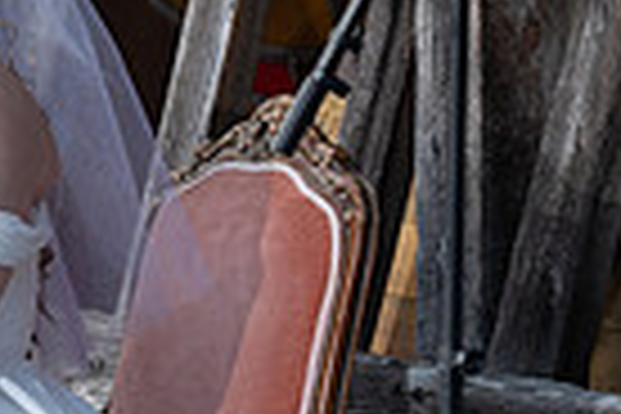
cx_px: 189
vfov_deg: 2.2
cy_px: 106
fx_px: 10867
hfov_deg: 3.3
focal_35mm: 630
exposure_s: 1/125
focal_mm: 150
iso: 320
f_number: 5.6
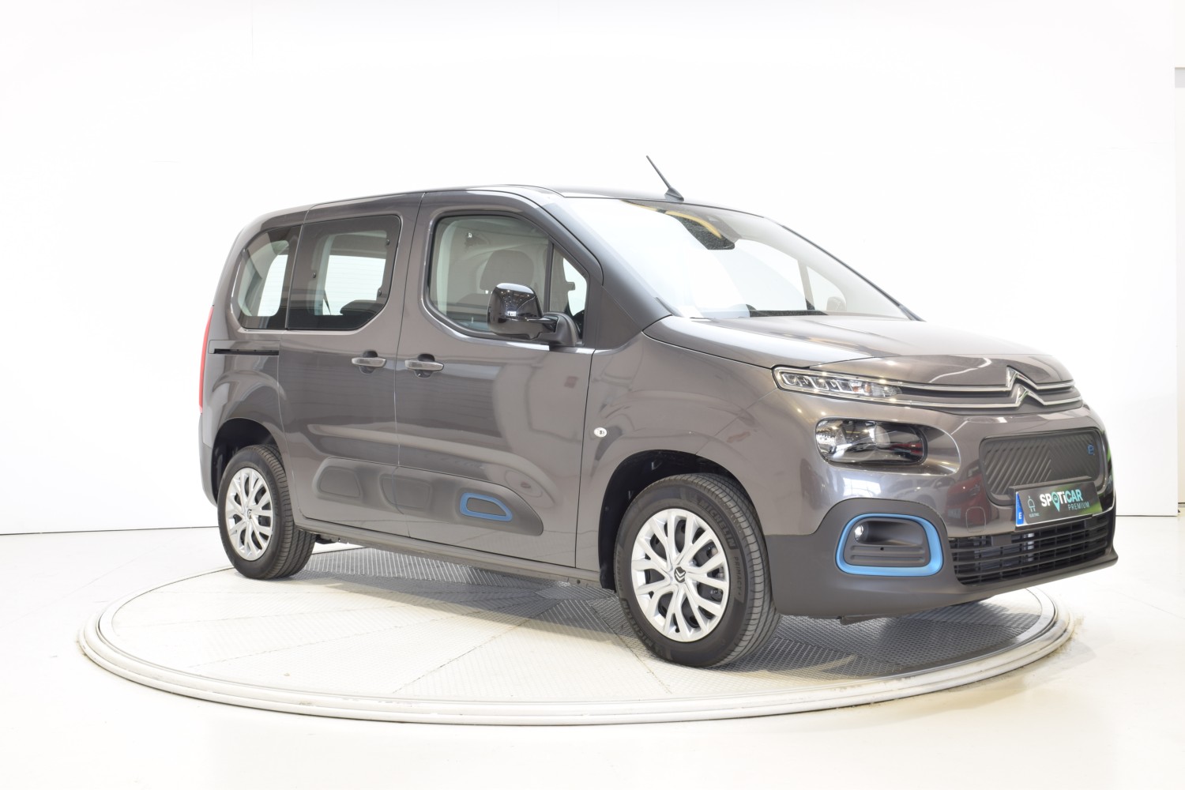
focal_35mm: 42
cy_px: 395
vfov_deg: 31.9
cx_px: 592
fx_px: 1382
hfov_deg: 46.4
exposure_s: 1
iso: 100
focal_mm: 28
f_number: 16
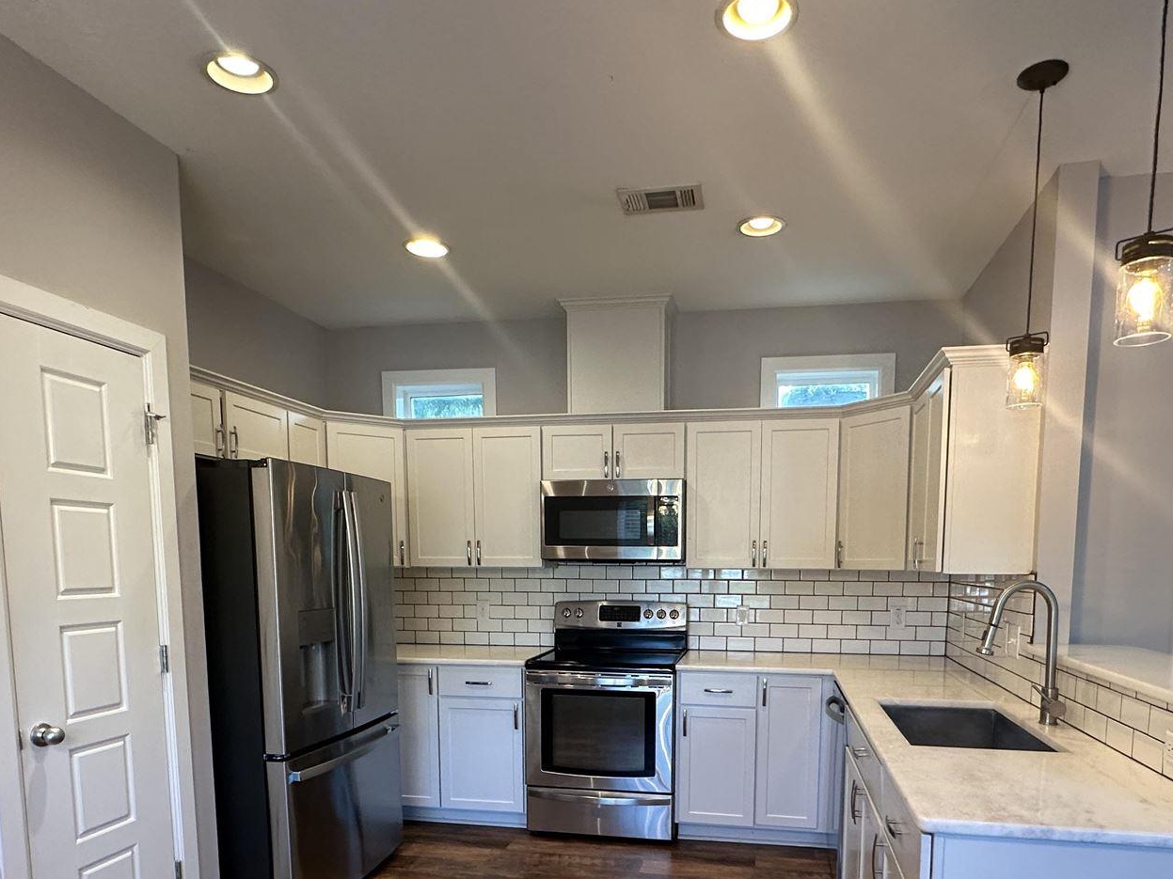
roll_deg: -1.4
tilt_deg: -5.0
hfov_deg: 73.8
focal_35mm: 23
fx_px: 779
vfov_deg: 56.4
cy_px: 644
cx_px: 630
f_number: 2.2
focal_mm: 2.22
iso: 200
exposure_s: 1/120
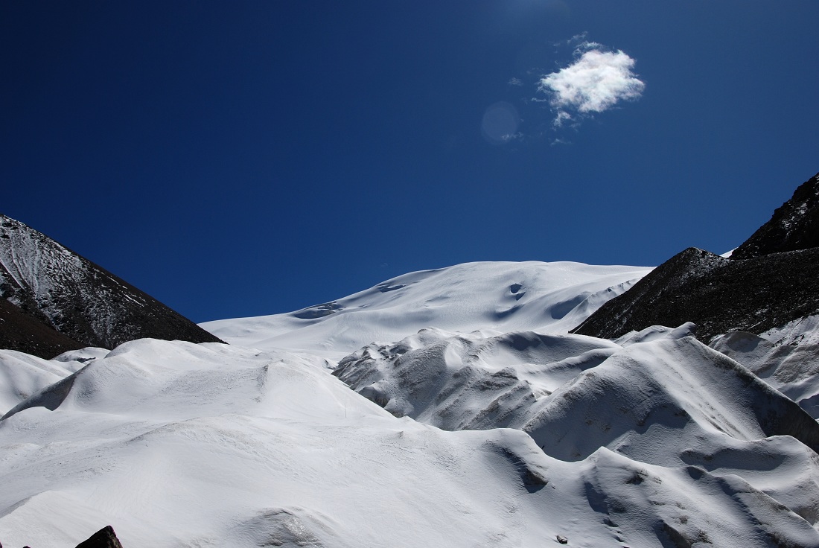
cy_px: 274
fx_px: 854
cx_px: 410
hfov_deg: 51.2
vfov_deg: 35.6
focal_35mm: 38
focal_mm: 25
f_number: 9
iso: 100
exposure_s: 1/1000
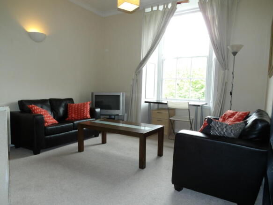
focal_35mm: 24
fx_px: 189
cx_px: 136
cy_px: 102
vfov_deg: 56.8
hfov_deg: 71.6
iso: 194
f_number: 4.1
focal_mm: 4.3
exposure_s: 1/30
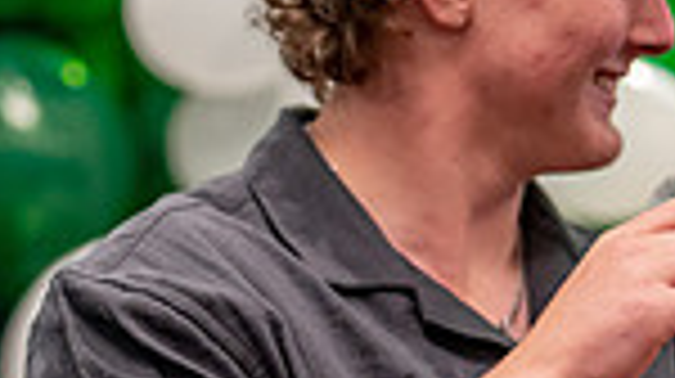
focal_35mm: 233
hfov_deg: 9.3
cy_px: 333
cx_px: 468
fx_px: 4166
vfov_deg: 5.2
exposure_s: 1/320
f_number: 1.2
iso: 800
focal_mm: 50
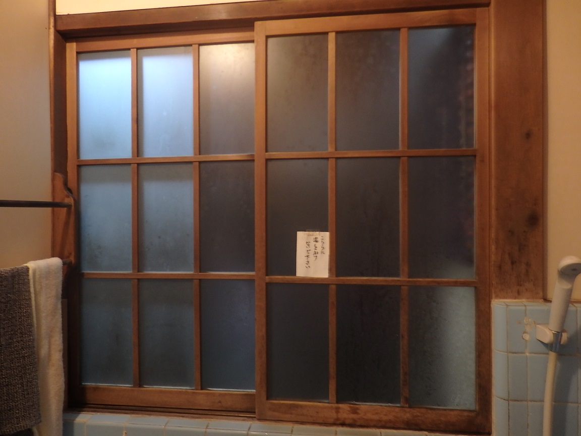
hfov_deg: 69.4
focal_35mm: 25
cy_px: 218
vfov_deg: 54.9
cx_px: 290
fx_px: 420
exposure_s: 1/2
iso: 160
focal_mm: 4.5
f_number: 3
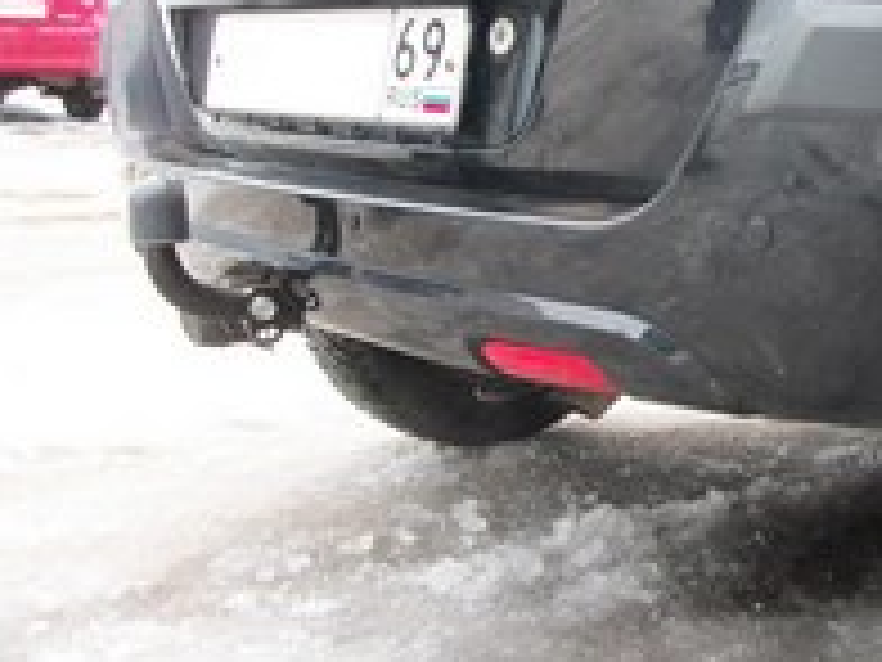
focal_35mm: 57
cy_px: 270
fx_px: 1452
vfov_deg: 25.6
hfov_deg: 32.6
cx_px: 742
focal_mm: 5.7
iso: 160
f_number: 2.9
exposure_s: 1/15
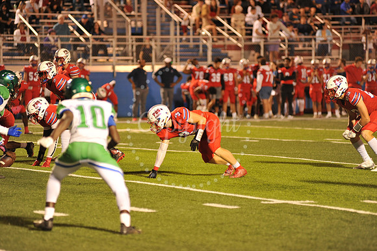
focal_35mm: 200
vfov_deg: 6.9
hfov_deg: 10.3
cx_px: 188
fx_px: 2093
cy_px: 126
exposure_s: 1/200
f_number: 3.2
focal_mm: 200
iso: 2000
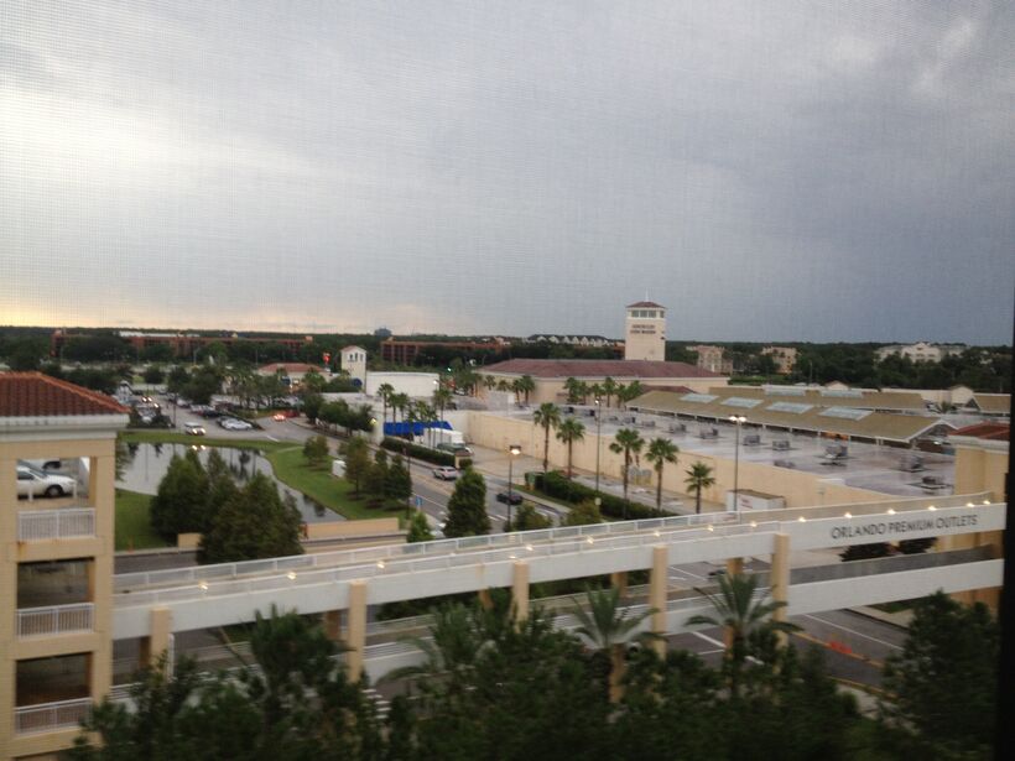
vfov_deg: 40.7
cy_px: 380
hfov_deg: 52.6
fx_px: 1026
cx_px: 508
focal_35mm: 35
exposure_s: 1/40
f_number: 2.4
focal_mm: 4.28
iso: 50
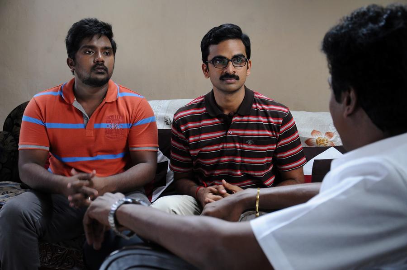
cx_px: 204
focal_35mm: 57
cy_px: 135
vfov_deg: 23.7
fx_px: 644
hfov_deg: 35.1
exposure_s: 1/20
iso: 640
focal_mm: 38
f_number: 4.5
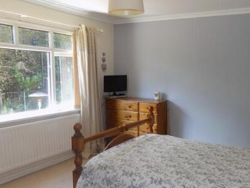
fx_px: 246
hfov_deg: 53.5
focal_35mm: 34
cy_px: 113
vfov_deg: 41.6
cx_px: 153
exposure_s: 1/30
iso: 125
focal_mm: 4
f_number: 3.1
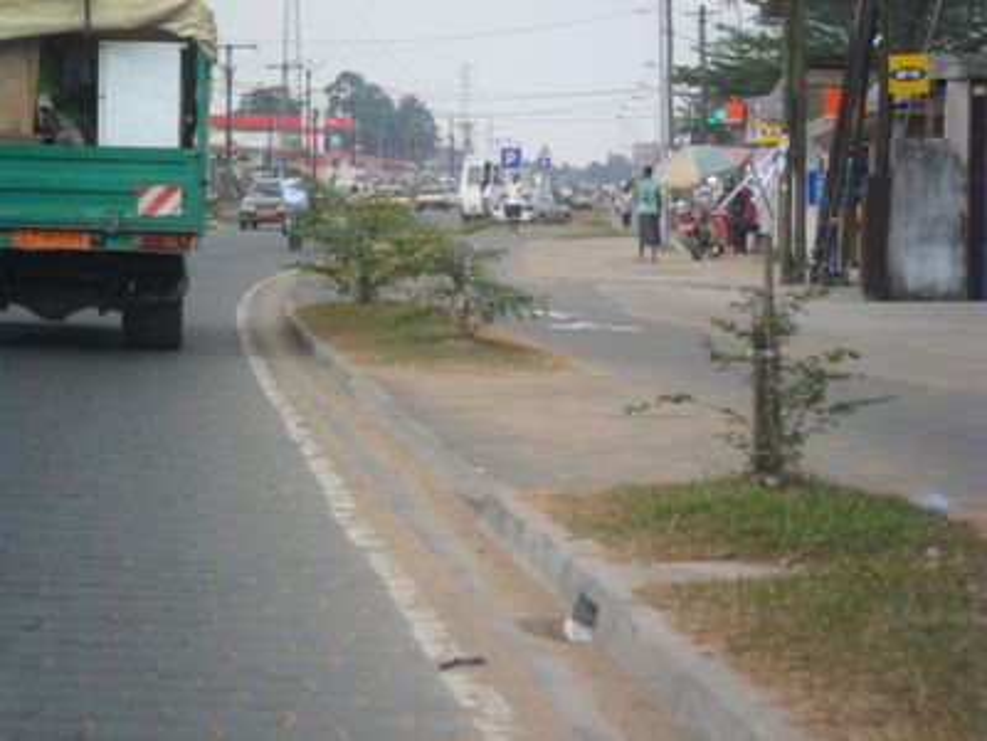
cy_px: 370
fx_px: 3079
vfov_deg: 13.7
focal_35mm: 108
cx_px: 494
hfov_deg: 18.2
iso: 100
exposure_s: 1/180
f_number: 5
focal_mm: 19.6
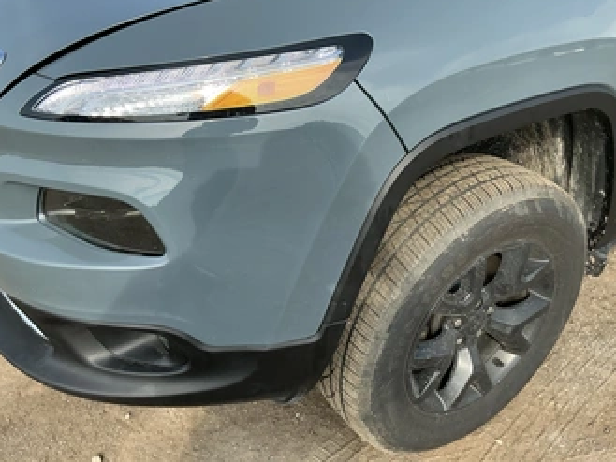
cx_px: 315
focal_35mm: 34
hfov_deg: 53.9
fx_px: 605
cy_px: 208
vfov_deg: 41.8
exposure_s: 1/642
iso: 25
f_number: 1.8
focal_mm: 3
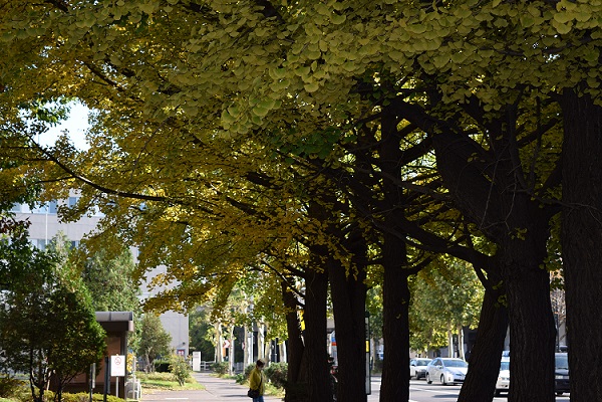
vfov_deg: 18.9
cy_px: 201
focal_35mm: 72
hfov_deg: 28.1
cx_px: 301
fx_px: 1204
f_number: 5.6
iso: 110
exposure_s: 1/125
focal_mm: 48
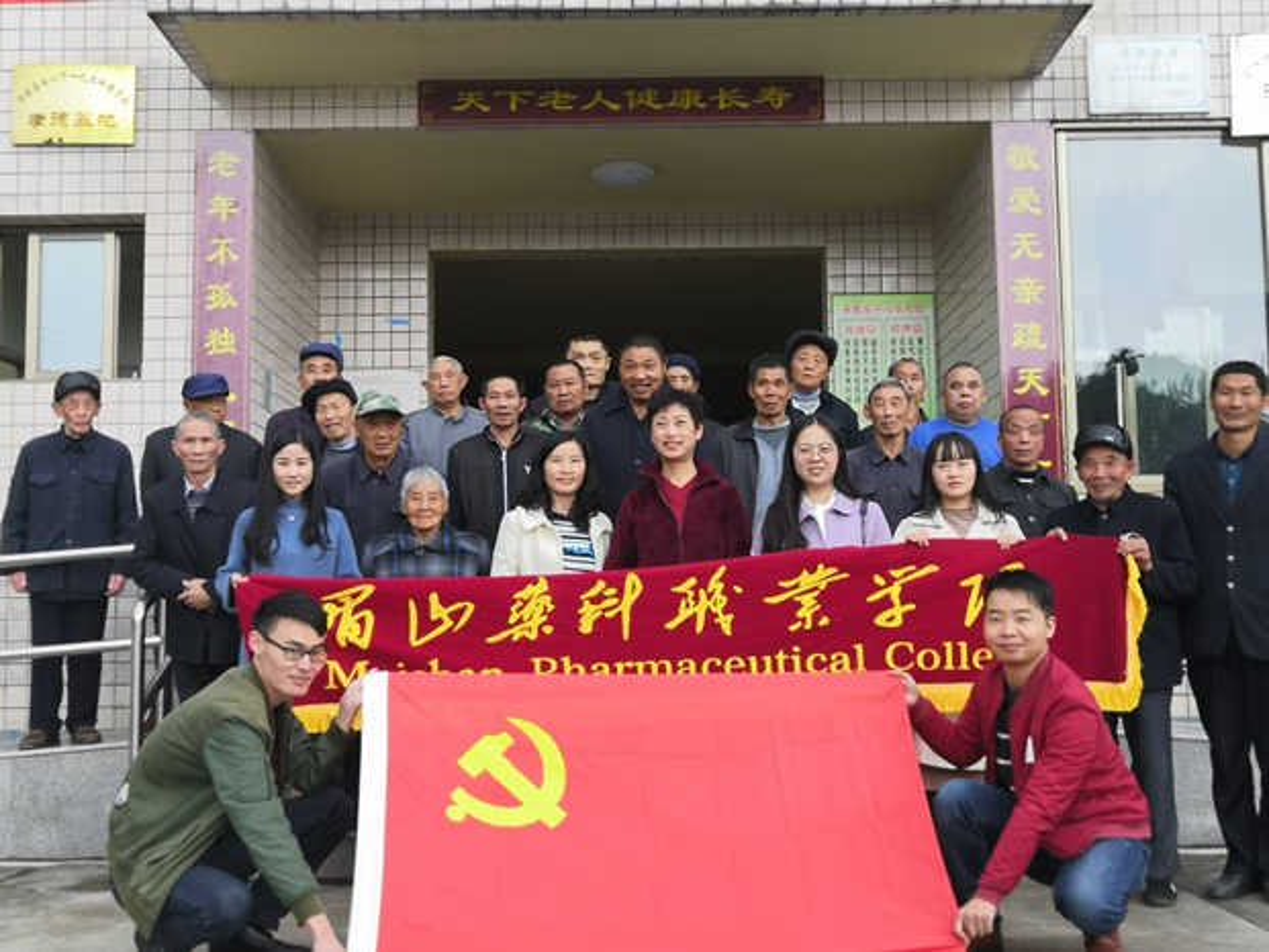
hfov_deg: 45.8
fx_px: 1503
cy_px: 476
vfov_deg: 35.1
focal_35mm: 41
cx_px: 634
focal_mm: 3.95
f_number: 1.8
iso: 80
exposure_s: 1/120
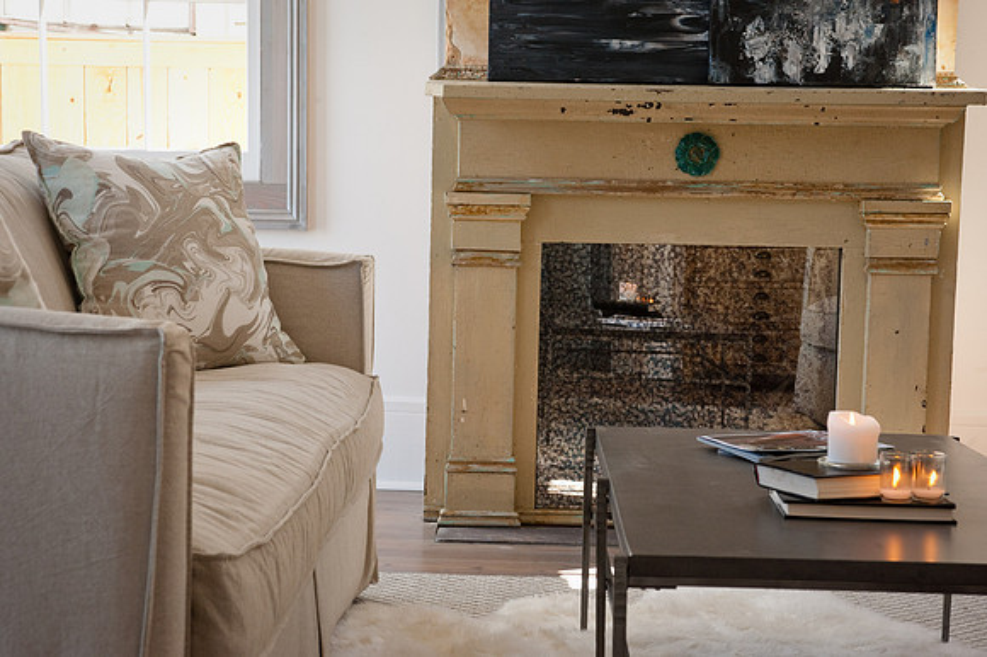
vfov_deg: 22.6
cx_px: 494
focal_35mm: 60
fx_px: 1644
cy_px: 328
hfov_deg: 33.4
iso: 640
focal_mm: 60
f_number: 8
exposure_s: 1/125
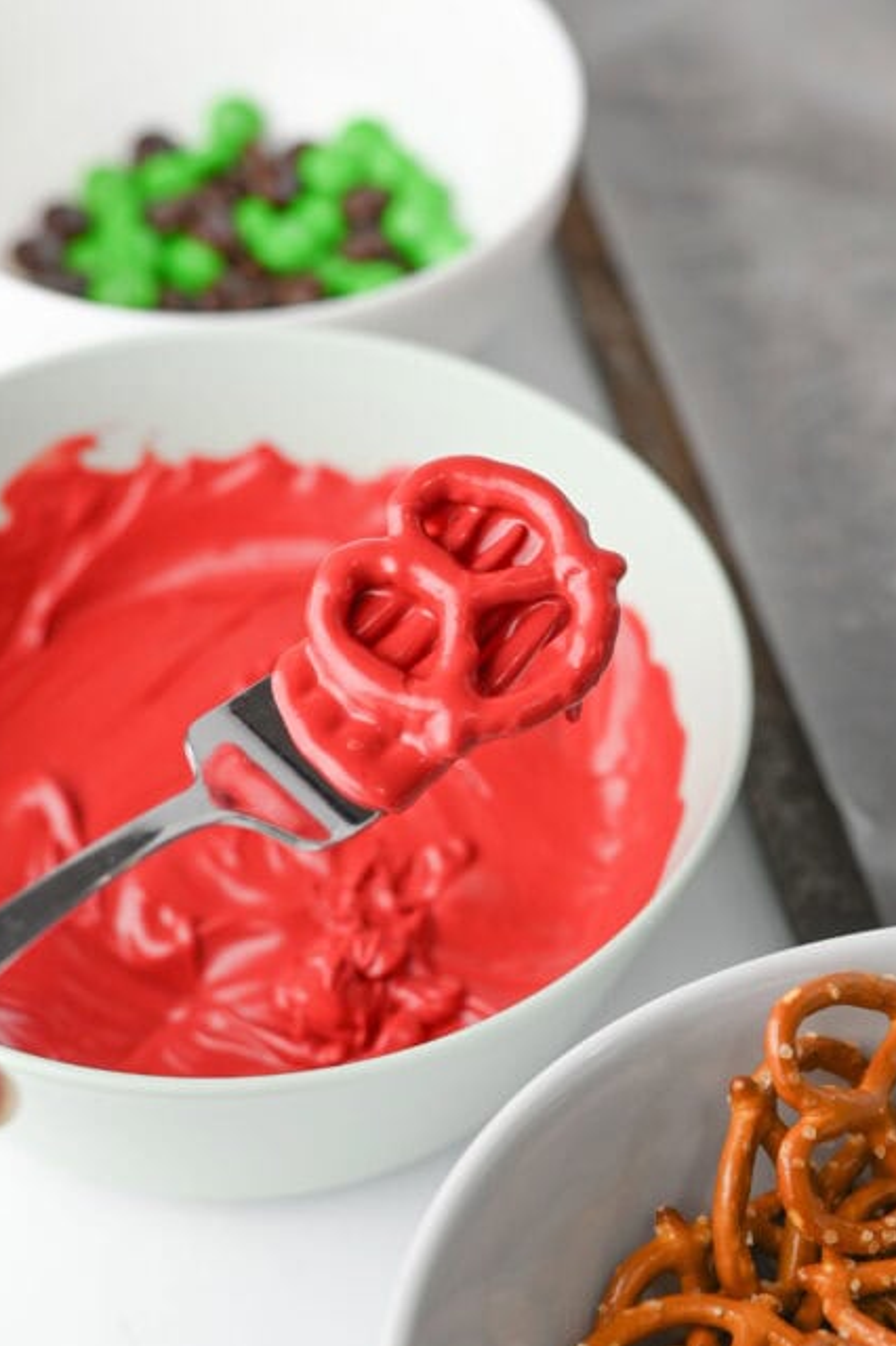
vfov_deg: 25.4
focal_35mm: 80
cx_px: 626
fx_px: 2990
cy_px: 671
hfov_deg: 17.0
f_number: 4
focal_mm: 50
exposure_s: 1/100
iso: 250
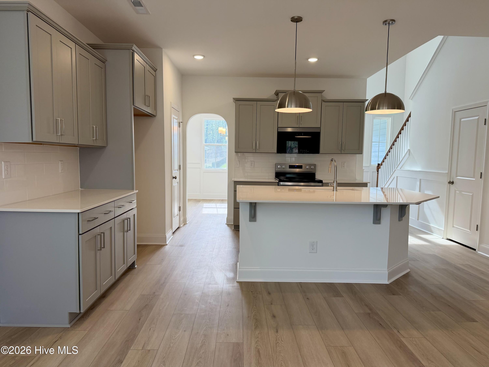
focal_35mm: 24
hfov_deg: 71.6
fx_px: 339
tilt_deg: -4.5
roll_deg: -1.5
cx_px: 244
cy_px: 184
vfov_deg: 56.8
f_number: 1.78
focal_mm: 6.76
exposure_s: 1/206
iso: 125
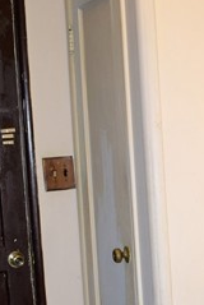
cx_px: 239
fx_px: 783
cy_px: 254
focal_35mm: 92
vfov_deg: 21.7
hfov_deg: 14.4
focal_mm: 23
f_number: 3.8
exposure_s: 1/30
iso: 320
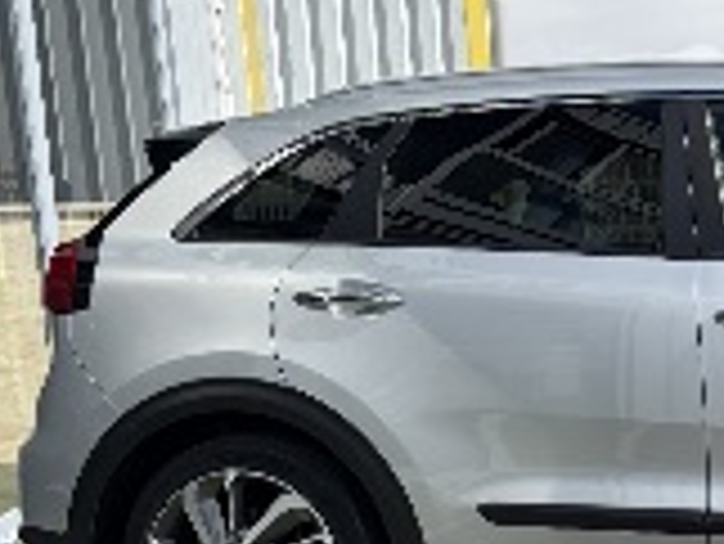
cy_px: 387
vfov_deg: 21.8
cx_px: 868
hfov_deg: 25.9
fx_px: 1402
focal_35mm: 67
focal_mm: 5.96
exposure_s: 1/4065
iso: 50
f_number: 1.6
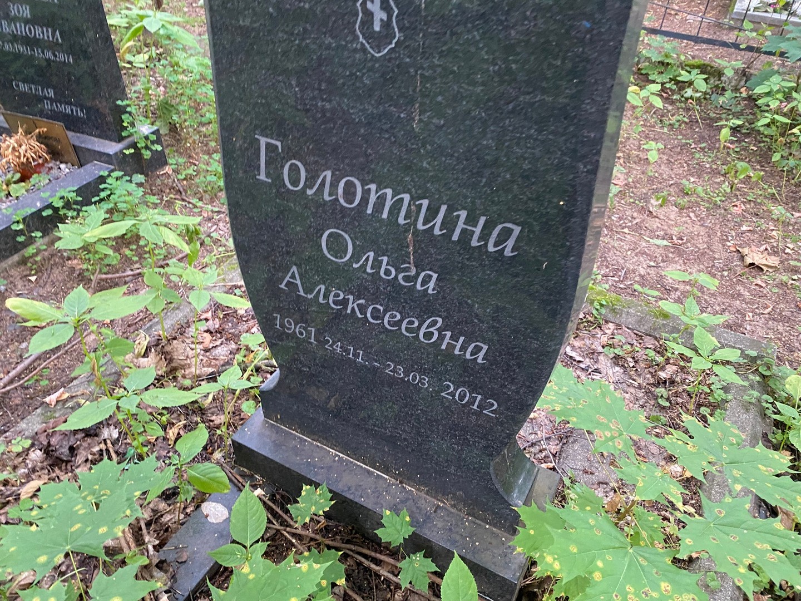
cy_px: 300
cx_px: 400
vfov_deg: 53.1
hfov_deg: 67.3
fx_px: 602
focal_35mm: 26
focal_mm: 4.25
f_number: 1.8
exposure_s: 1/60
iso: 400
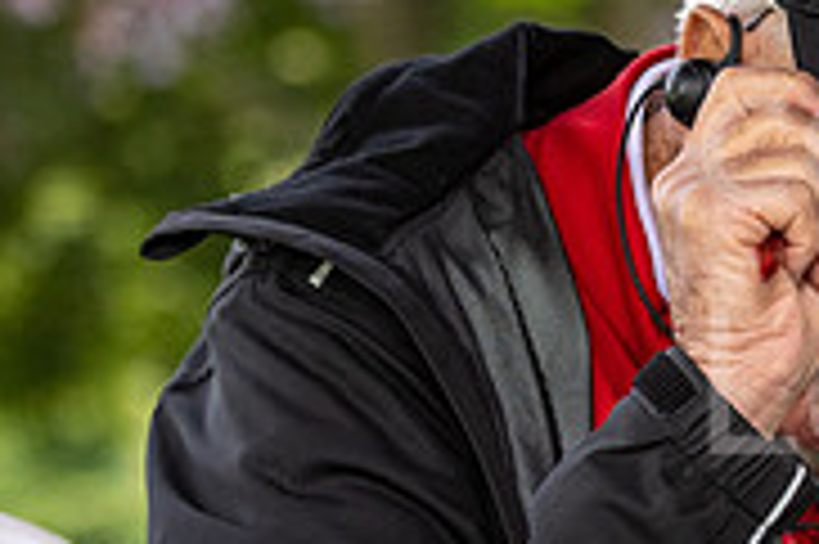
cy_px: 423
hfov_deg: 6.1
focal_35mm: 334
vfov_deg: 4.1
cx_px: 1292
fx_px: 7591
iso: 200
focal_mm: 70
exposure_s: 1/320
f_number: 2.8
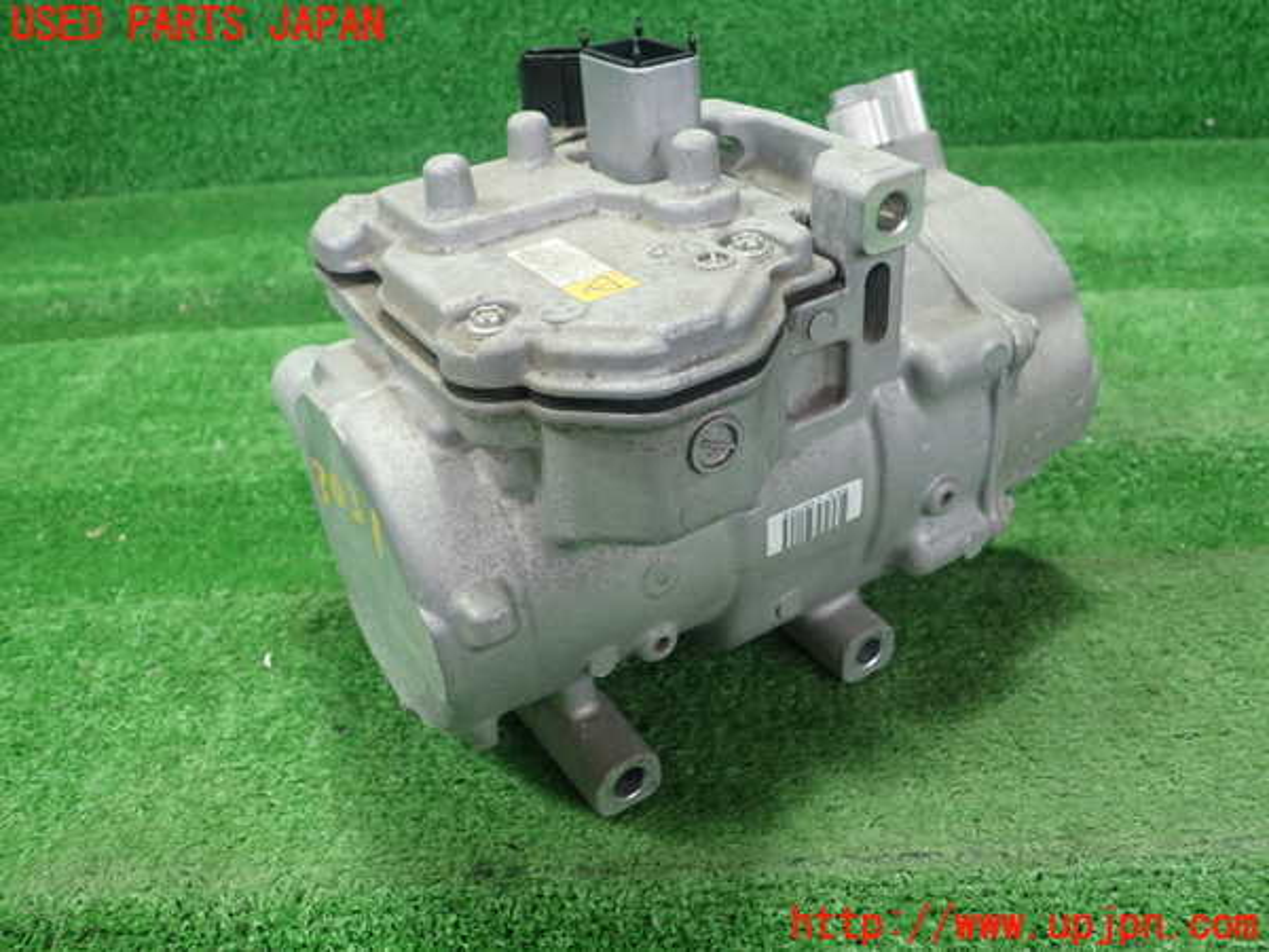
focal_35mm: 30
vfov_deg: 46.8
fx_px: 1100
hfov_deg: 60.0
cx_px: 634
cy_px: 476
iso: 400
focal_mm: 5.5
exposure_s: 1/125
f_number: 2.3
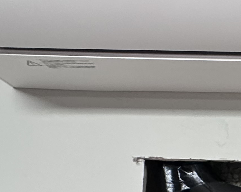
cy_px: 167
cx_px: 337
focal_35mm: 64
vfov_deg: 23.3
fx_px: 457
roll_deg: +0.3
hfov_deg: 24.5
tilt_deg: +10.5
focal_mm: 2.22
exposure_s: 1/60
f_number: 2.2
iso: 250
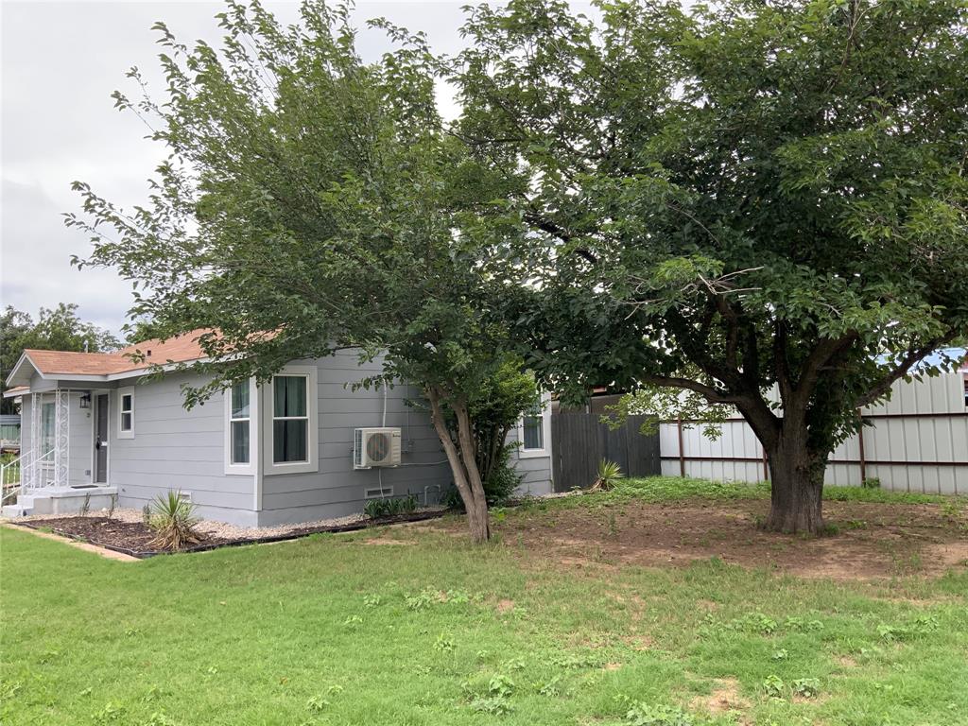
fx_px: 811
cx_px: 484
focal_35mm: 29
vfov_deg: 48.2
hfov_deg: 61.7
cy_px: 363
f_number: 1.8
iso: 16
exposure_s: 1/272
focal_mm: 3
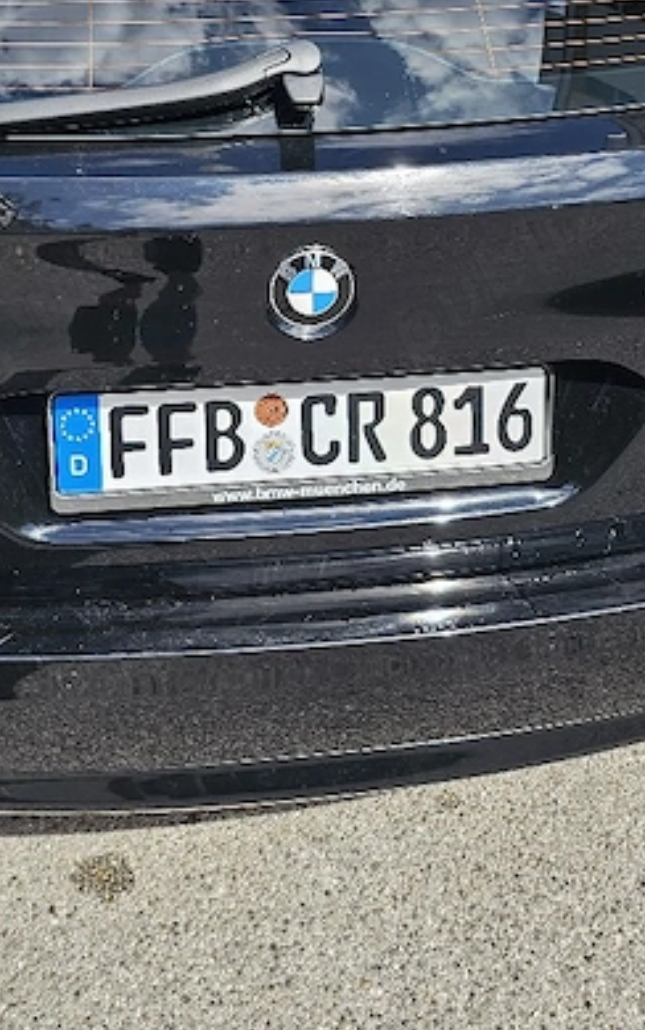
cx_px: 256
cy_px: 293
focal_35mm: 50
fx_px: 1405
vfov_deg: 39.5
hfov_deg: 25.8
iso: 10
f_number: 1.7
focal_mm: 6.3
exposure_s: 1/417
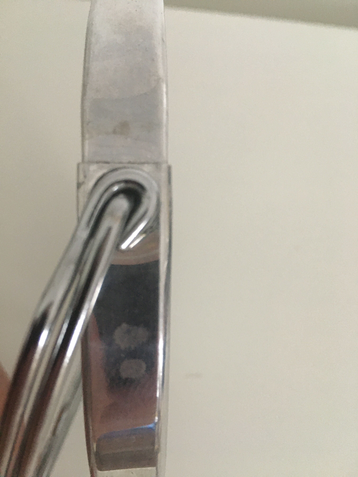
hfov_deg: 48.2
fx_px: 400
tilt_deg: -62.9
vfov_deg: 61.7
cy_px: 238
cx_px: 179
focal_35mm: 29
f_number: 2.2
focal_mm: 4.15
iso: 200
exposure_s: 1/25
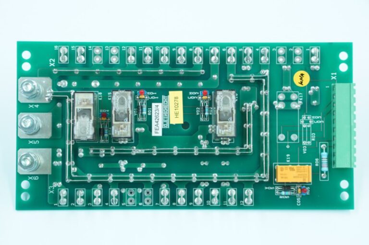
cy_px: 122
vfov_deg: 15.2
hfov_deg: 22.6
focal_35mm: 90
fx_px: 922
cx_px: 184
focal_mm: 60
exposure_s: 1.3
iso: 100
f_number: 20
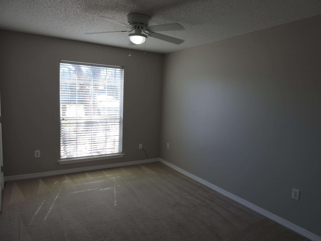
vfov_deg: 56.8
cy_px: 120
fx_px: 223
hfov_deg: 71.6
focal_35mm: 24
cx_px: 160
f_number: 3.3
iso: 100
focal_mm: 4.3
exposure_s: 1/160
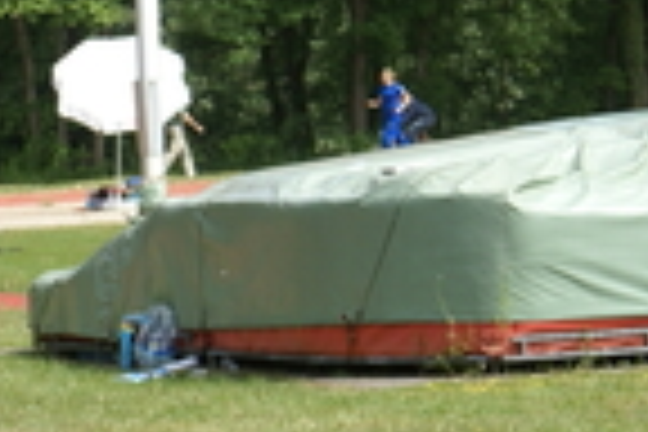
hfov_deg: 5.2
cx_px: -40
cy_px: 162
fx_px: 7091
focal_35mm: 394
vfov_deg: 3.5
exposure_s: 1/250
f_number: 6.3
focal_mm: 70
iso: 100
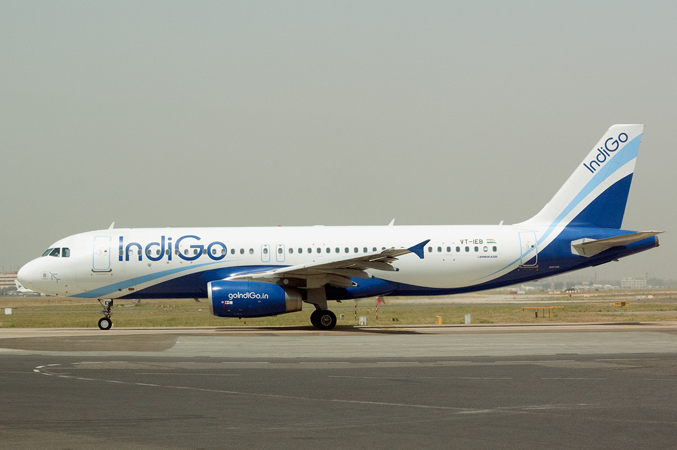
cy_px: 225
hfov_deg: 19.5
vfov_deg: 13.0
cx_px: 338
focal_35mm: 105
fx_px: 1972
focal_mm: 70
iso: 2000
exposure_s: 1/1000
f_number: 11
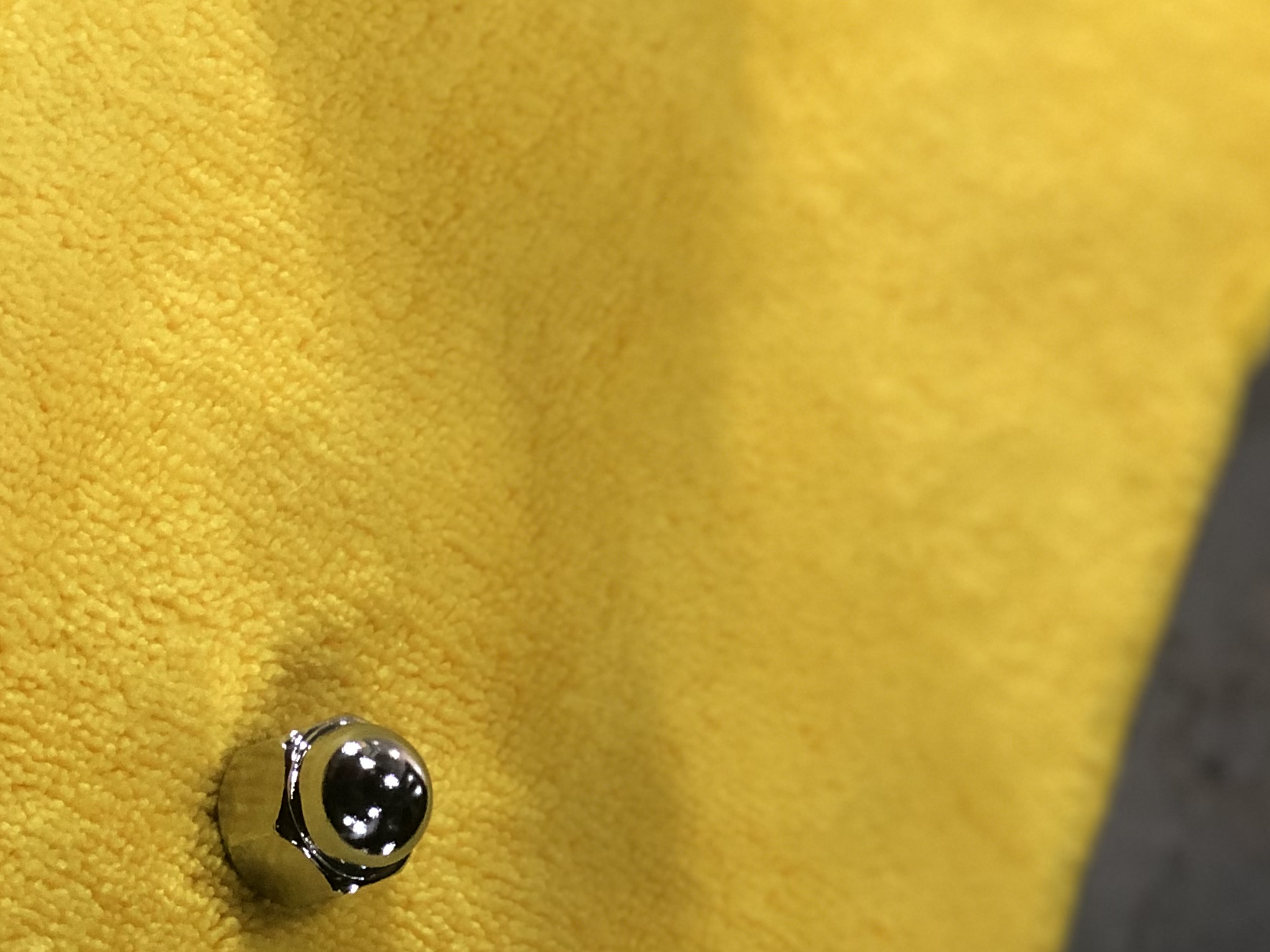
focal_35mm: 130
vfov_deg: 11.3
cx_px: 281
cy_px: 897
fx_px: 4769
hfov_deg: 15.1
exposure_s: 1/30
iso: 50
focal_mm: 6.6
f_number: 2.8
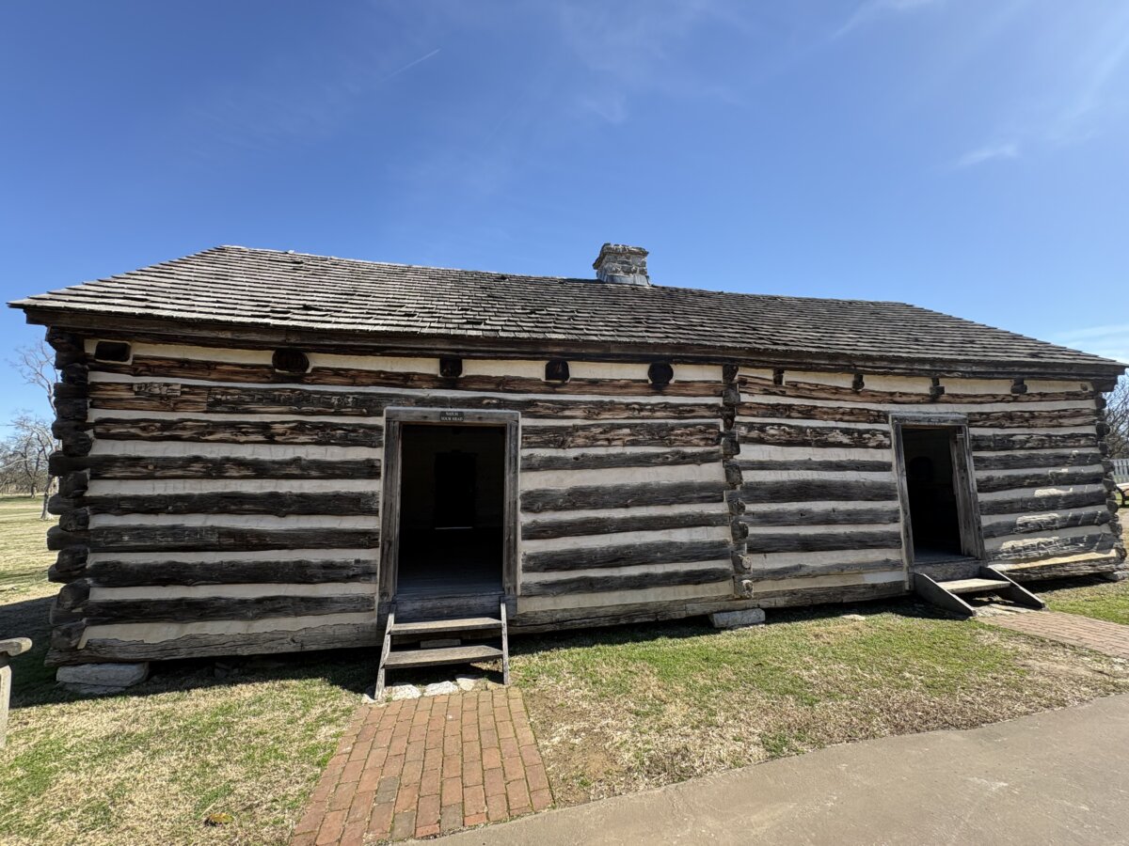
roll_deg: +0.3
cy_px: 423
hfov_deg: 102.1
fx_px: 457
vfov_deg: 85.7
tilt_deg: +7.1
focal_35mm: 14
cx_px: 564
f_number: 2.2
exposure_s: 1/548
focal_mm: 2.22
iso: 40
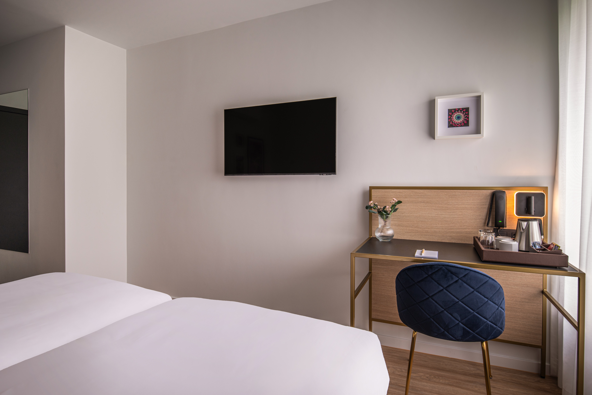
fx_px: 312
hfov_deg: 86.9
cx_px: 296
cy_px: 198
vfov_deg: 64.6
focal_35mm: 19
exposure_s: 1/3
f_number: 11
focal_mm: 19
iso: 125
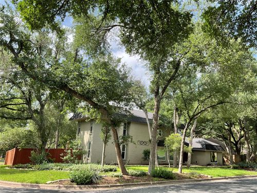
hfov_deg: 61.7
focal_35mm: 29
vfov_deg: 48.2
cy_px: 96
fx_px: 215
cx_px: 128
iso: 16
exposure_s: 1/514
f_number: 1.8
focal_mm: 3
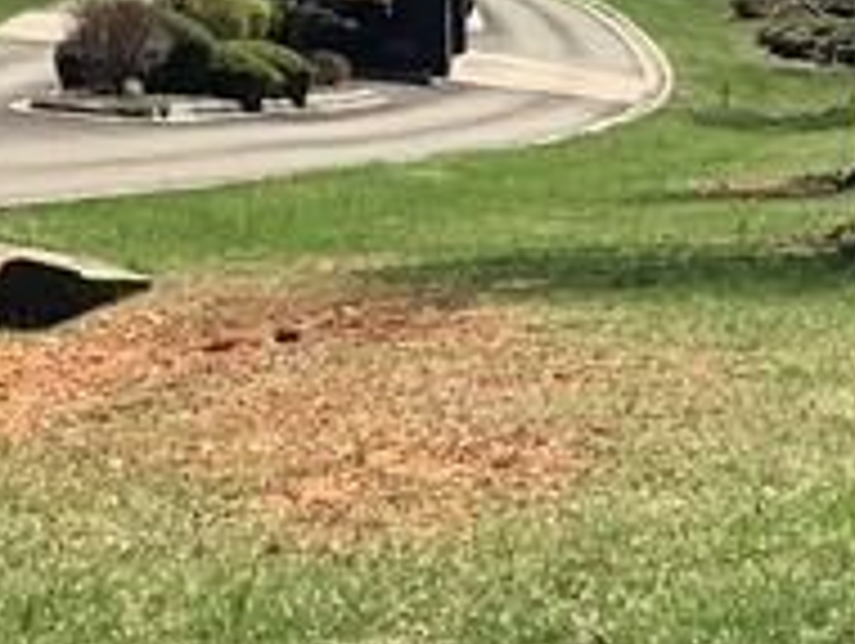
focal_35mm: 167
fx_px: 4130
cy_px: 522
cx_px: 189
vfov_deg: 8.9
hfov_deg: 11.8
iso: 25
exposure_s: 1/1131
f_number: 2.4
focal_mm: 3.3
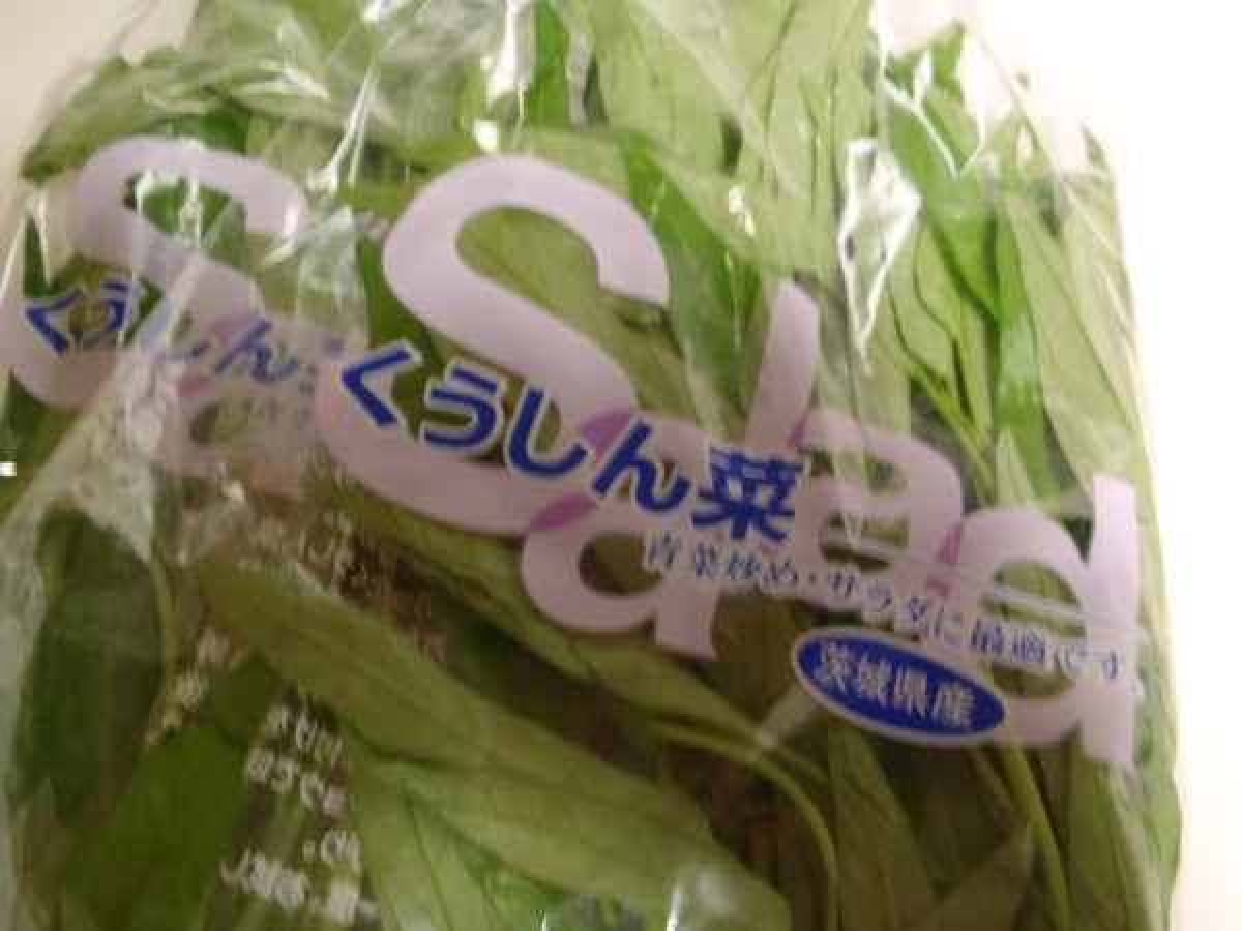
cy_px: 466
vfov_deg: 49.7
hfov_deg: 63.4
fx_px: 1005
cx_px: 621
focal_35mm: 28
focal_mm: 5
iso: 400
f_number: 3.9
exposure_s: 1/4
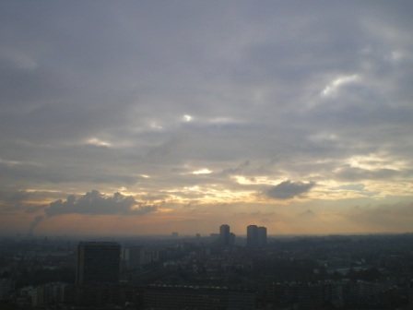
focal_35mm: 38
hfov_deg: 49.0
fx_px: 453
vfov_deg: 37.7
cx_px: 206
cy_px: 155
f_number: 4.6
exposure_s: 1/320
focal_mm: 6.3
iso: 64
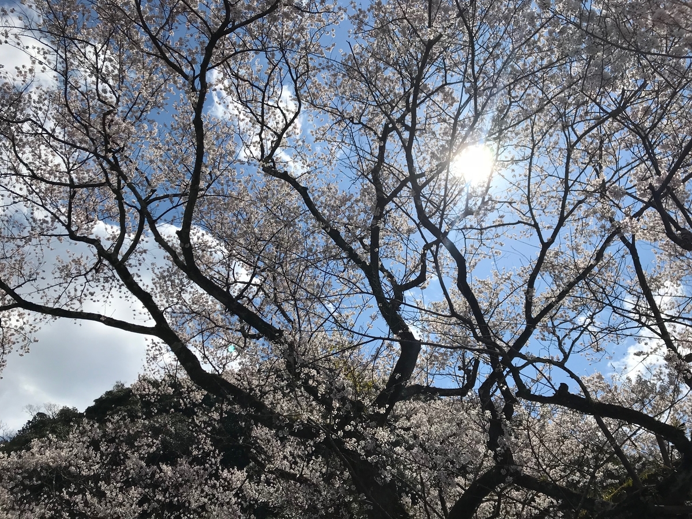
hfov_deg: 63.4
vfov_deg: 49.7
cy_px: 260
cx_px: 346
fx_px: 560
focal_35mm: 28
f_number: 1.8
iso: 20
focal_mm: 3.99
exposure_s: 1/5988
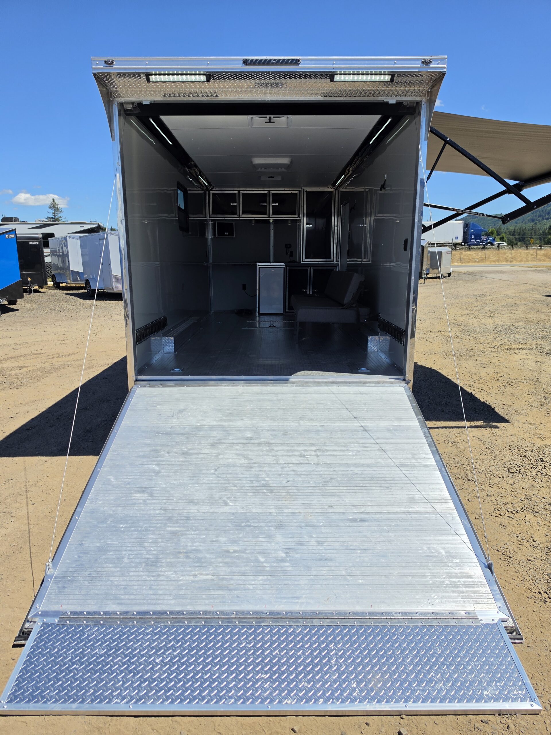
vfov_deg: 73.9
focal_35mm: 23
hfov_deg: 58.9
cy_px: 368
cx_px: 276
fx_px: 488
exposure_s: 1/7939
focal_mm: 6.5
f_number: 1.4
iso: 32
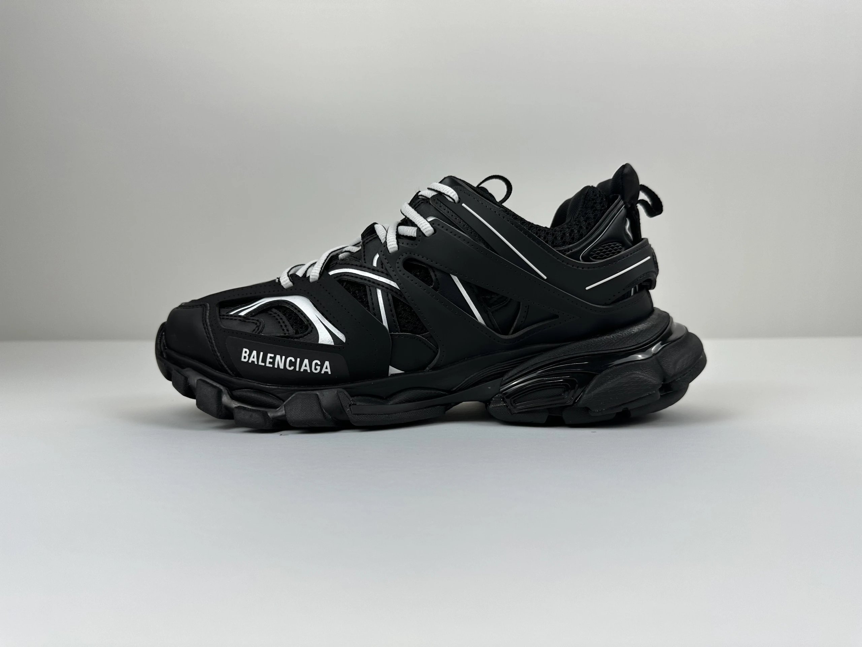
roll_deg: +0.5
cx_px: 431
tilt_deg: -2.0
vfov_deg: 56.8
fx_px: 598
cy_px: 324
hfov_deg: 71.6
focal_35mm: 24
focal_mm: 6.86
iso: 64
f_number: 1.78
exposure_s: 1/162
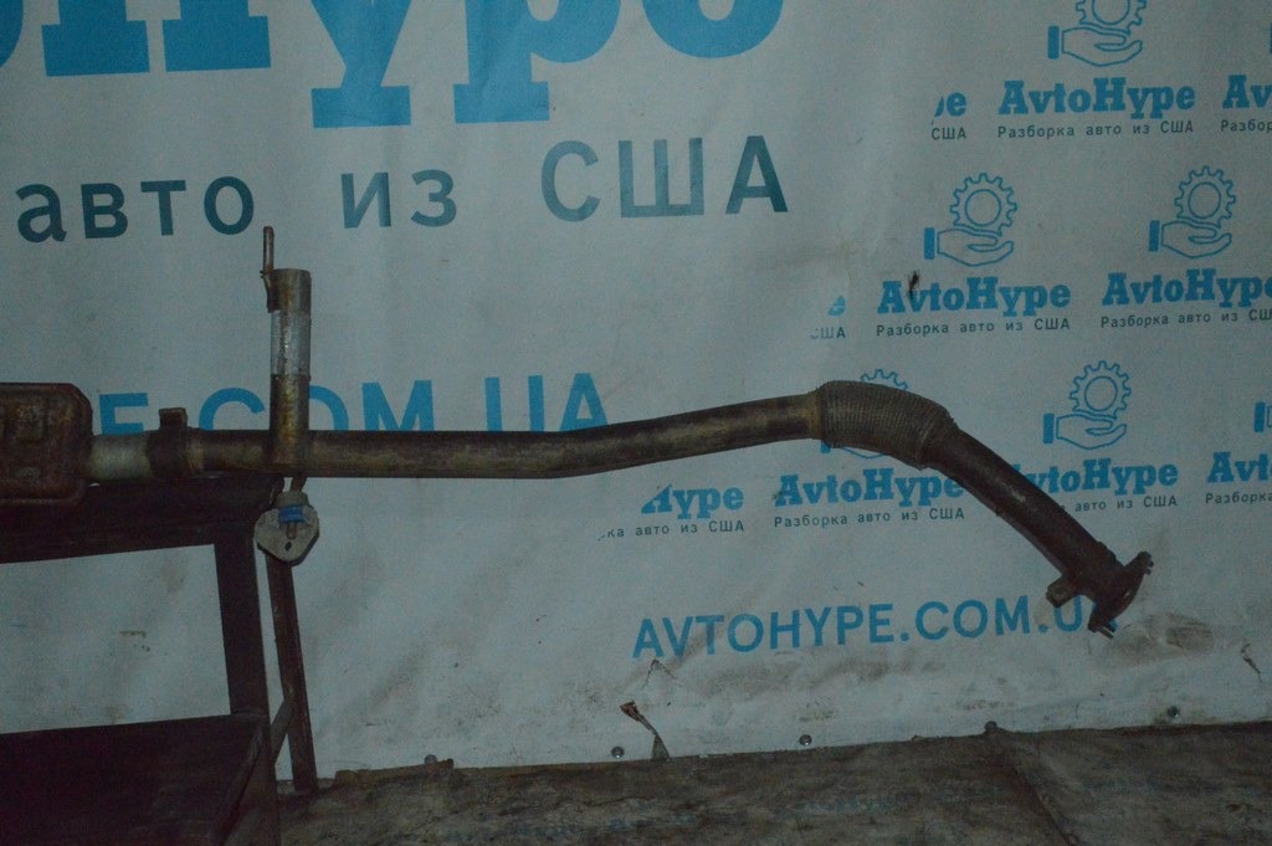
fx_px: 1377
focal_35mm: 39
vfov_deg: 34.2
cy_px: 423
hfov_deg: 49.6
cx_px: 636
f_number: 16
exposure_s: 1/200
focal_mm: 26
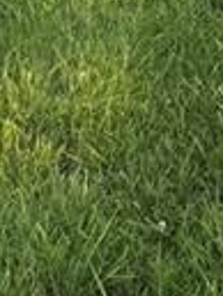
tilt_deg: -6.8
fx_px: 1226
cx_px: 248
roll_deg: +0.0
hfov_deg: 10.3
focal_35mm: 143
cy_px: -218
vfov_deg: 12.7
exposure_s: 1/1032
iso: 80
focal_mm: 6.76
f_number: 1.78
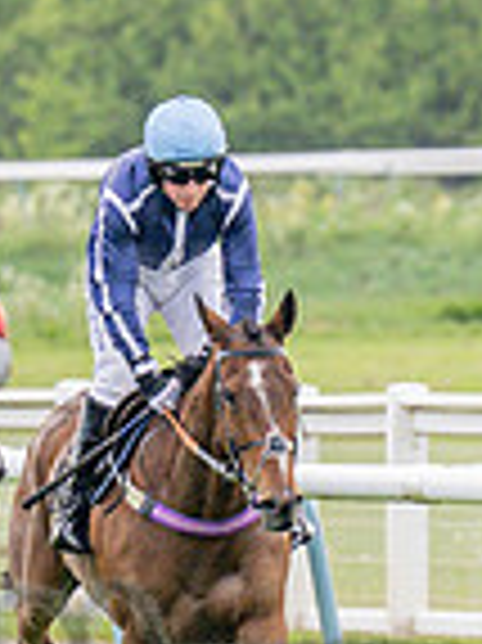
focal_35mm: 1437
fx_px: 26719
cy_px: 658
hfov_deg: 1.0
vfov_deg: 1.4
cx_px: -21
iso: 400
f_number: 4
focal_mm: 175
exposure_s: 1/1000
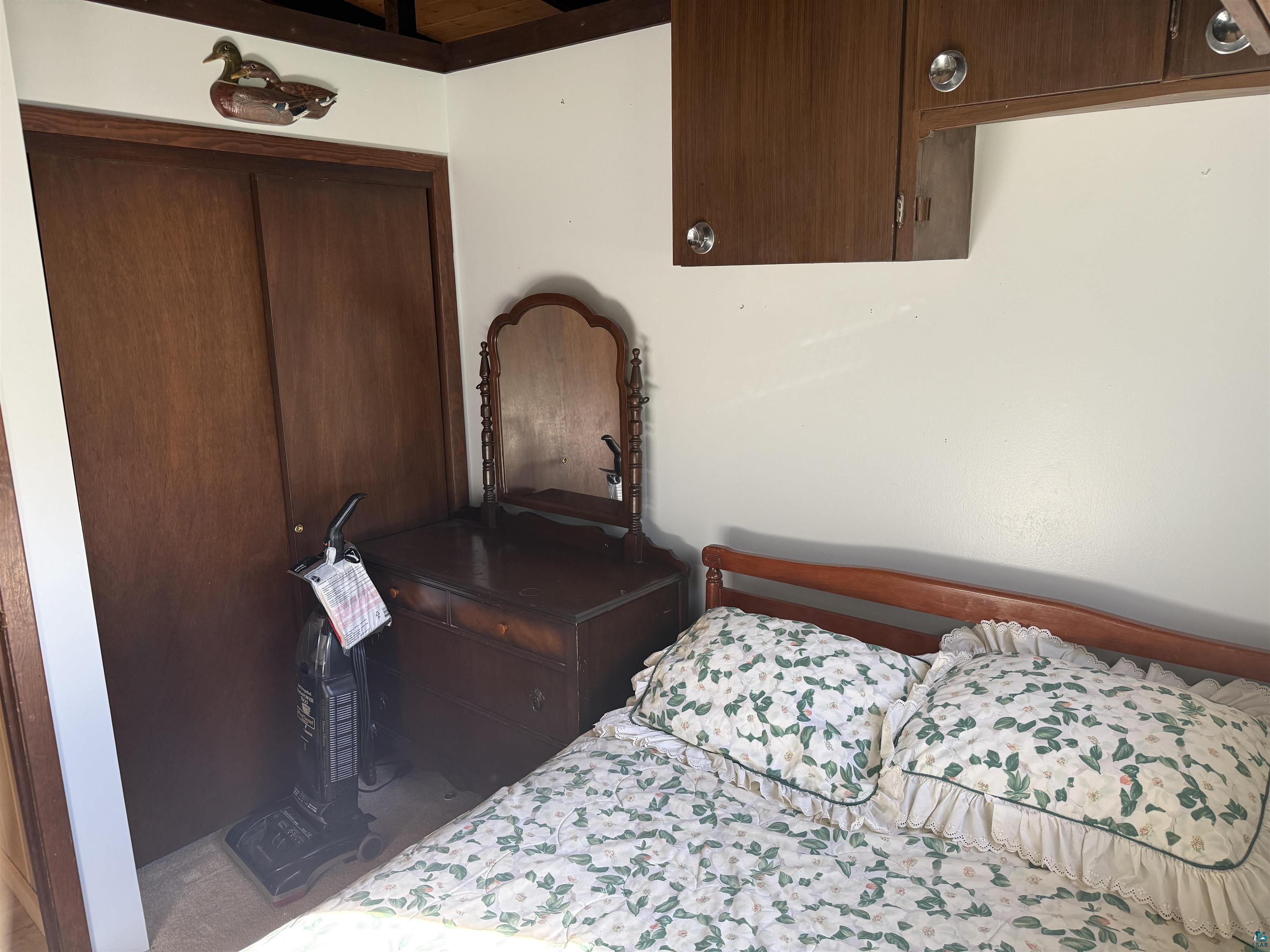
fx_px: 881
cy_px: 476
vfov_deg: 56.8
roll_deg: +0.6
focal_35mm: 24
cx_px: 635
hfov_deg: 71.6
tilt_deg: -12.9
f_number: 1.78
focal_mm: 6.76
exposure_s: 1/121
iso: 160
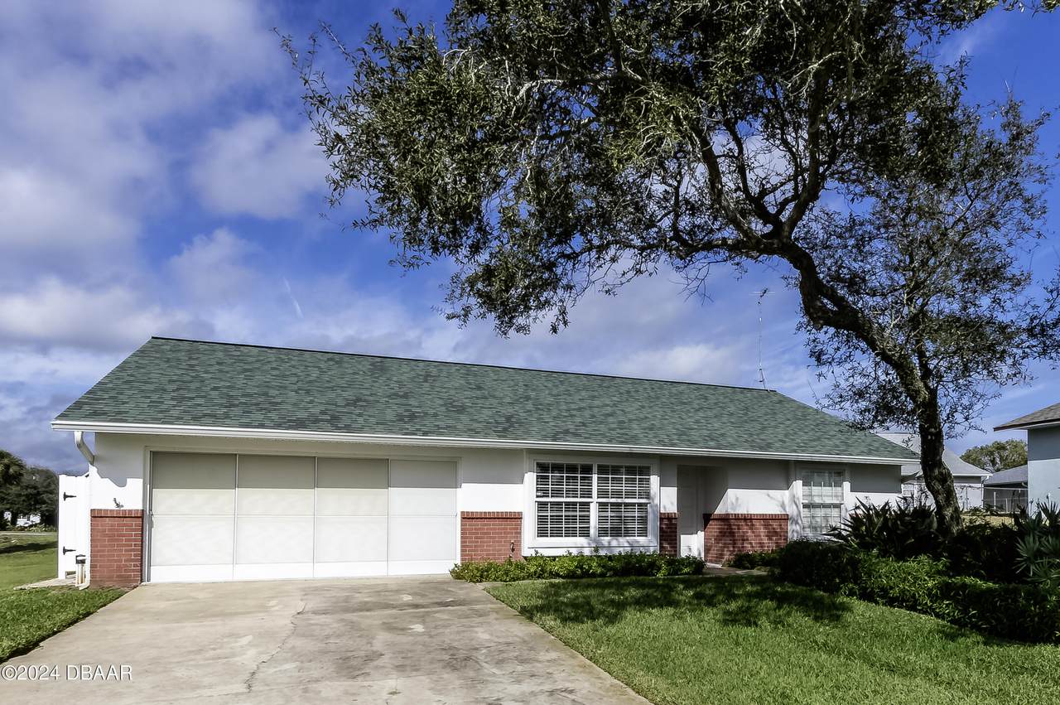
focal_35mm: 15
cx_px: 530
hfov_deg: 100.4
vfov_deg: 77.2
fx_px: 441
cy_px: 352
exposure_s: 1/200
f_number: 16
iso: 400
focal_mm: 10
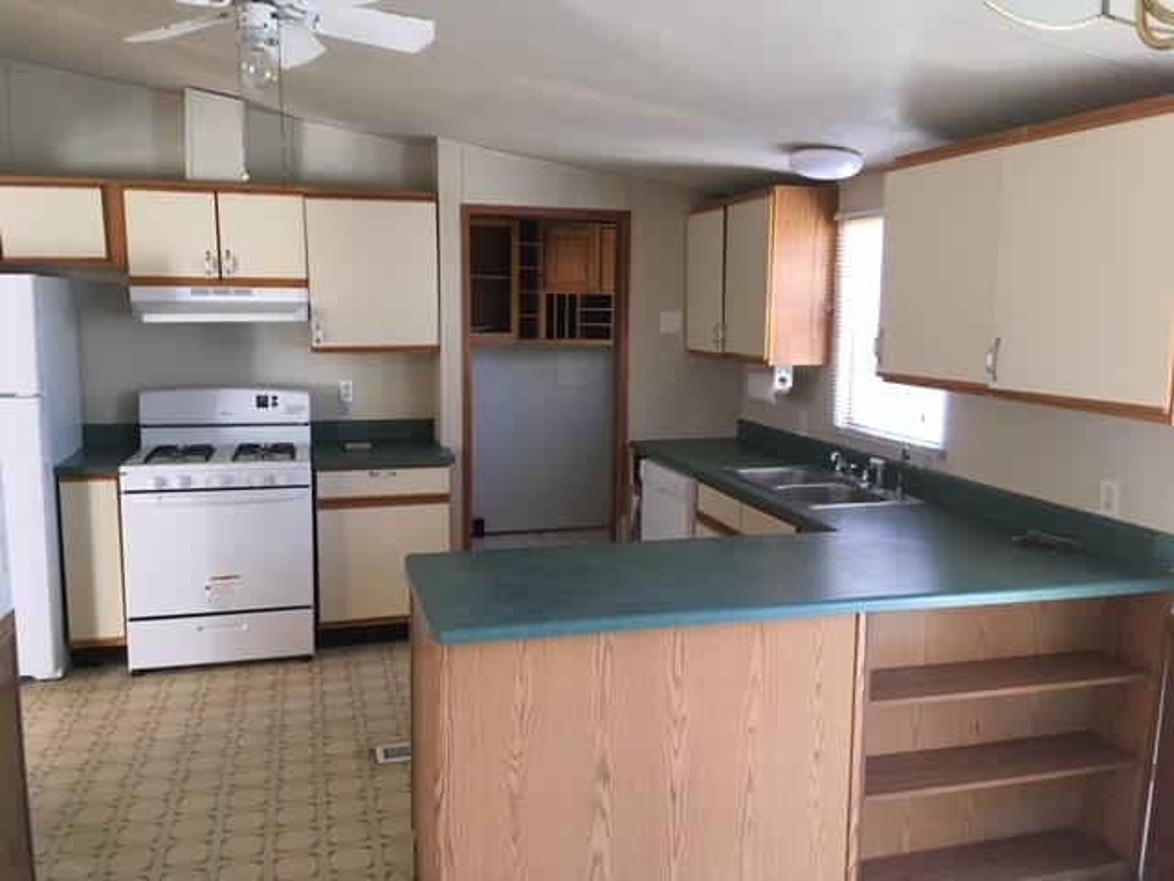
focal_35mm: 29
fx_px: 984
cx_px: 587
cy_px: 440
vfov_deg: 48.2
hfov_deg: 61.7
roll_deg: +0.2
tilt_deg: -9.1
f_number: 2.2
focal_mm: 4.15
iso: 125
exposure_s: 1/30
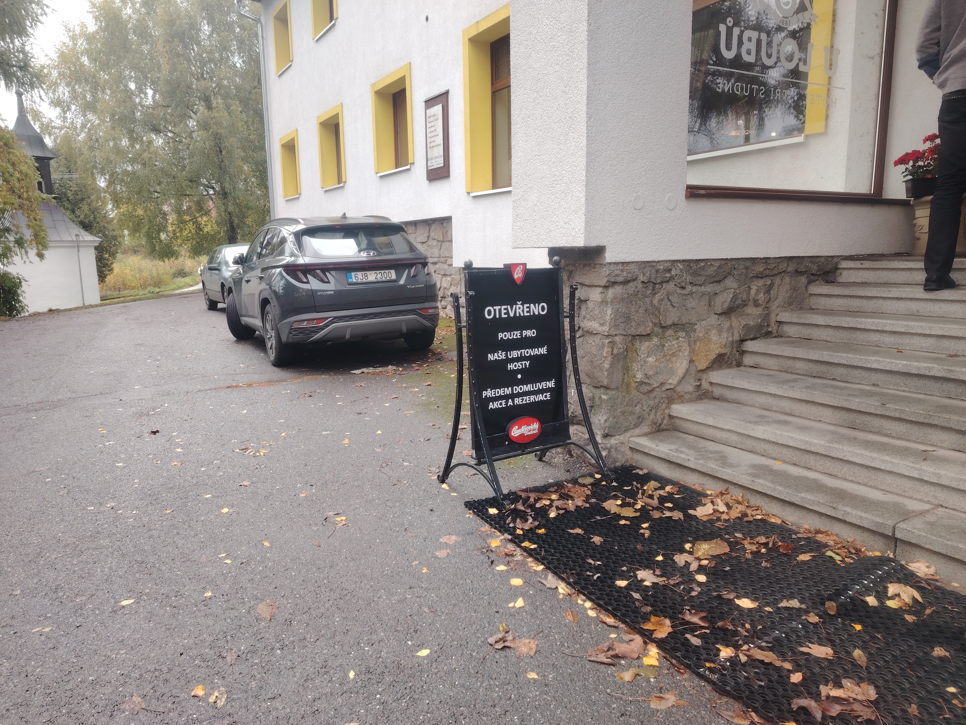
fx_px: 670
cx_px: 483
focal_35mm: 24
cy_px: 362
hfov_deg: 71.6
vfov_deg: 56.8
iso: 228
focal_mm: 5.25
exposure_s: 1/100
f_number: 1.75
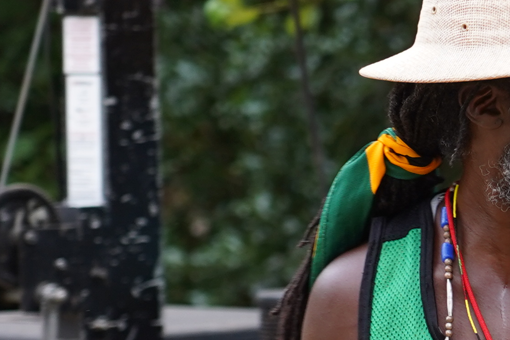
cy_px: 404
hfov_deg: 3.7
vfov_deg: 2.4
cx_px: 468
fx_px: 7960
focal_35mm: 562
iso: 400
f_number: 4
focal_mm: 105
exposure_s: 1/160
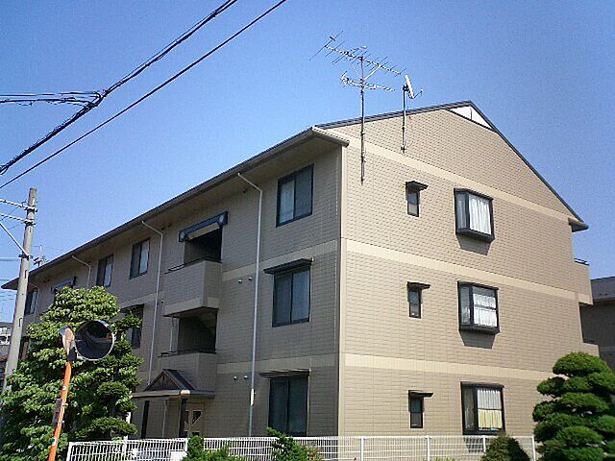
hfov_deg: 50.1
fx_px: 657
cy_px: 230
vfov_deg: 38.7
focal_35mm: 37
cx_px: 308
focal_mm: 5.6
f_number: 3.5
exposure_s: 1/1000
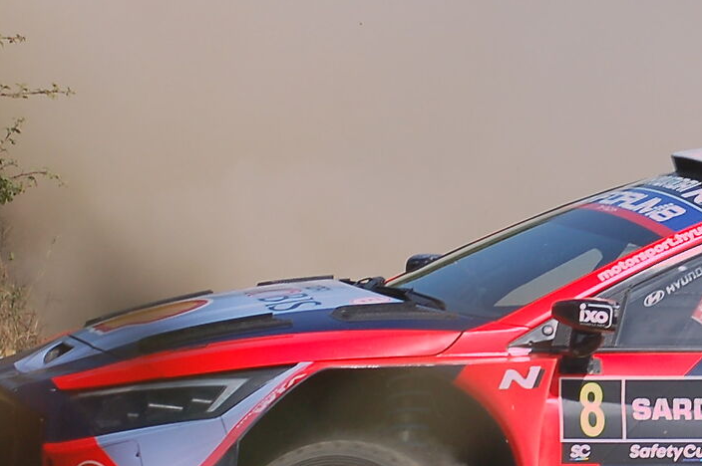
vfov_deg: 3.8
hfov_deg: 5.7
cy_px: 250
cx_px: 716
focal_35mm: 358
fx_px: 6974
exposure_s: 1/800
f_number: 7.1
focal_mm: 70
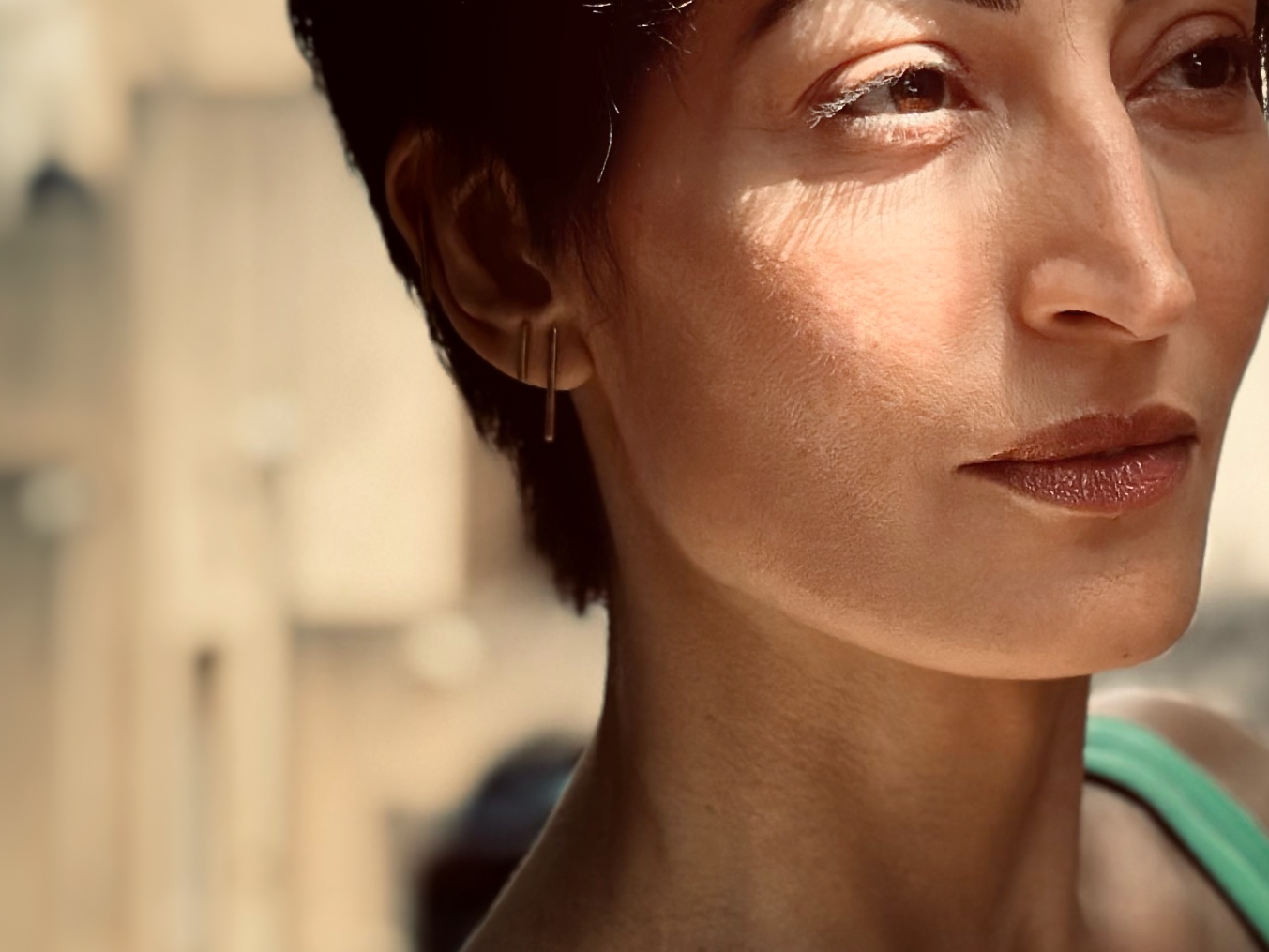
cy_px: 430
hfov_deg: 13.6
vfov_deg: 10.4
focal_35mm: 143
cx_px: 1317
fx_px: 5243
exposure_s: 1/2070
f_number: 1.78
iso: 80
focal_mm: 6.86
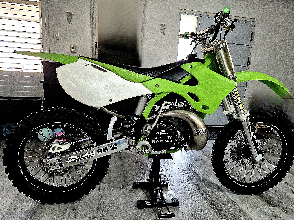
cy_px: 110
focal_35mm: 23
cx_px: 147
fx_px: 195
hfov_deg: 73.9
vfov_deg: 58.9
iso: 640
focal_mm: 5.4
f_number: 1.8
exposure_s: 1/100
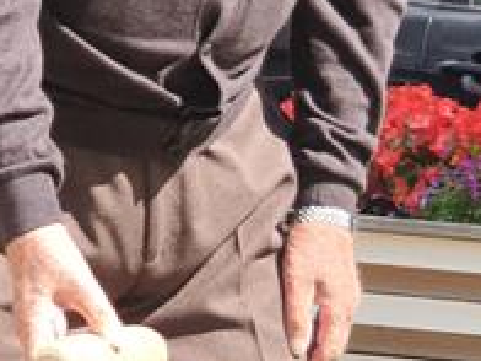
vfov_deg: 4.7
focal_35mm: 319
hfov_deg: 6.2
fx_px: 4433
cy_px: 192
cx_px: 98
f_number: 2.4
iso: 25
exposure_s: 1/310
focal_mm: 6
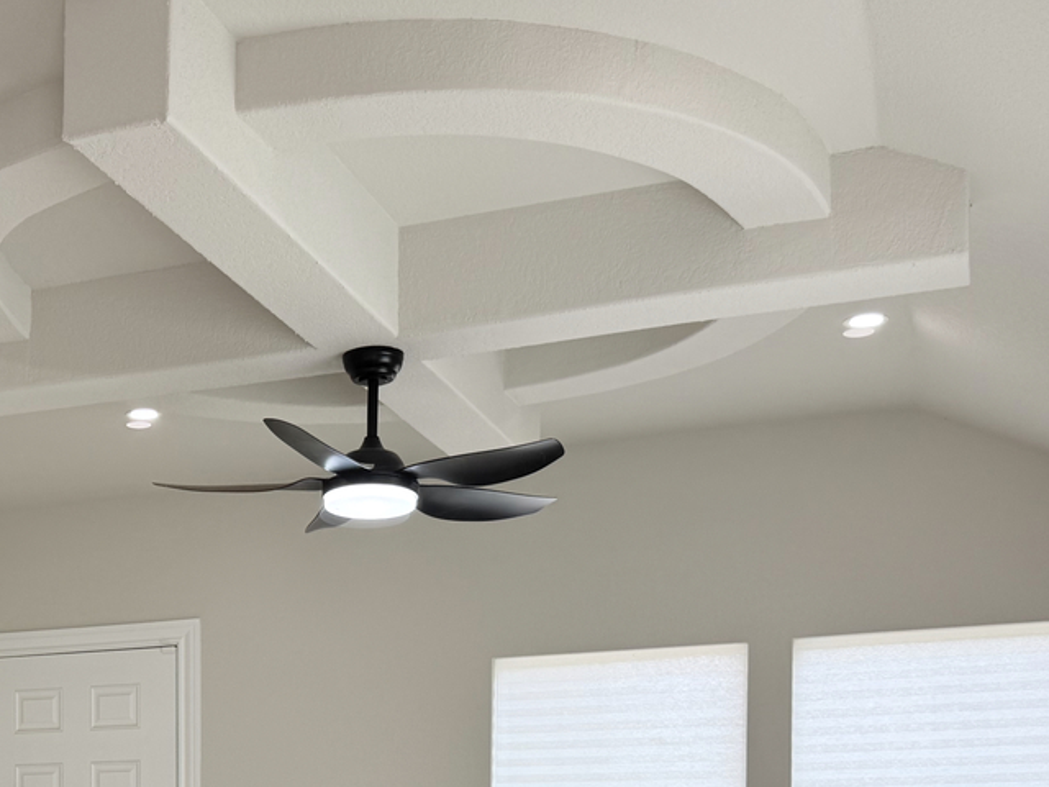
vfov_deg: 25.0
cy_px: 876
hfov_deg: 34.5
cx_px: 211
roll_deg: -0.2
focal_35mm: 54
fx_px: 1636
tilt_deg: +1.4
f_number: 1.78
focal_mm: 6.76
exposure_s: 1/303
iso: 80
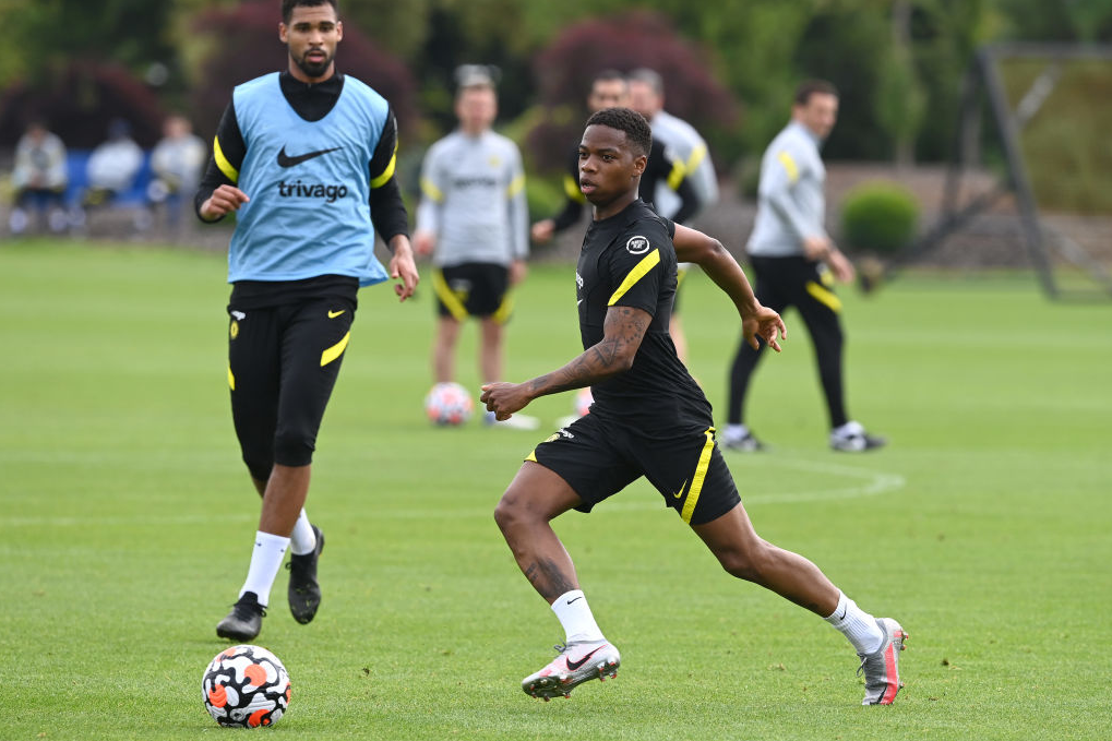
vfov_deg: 3.4
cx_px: 555
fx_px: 12414
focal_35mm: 402
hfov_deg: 5.1
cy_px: 370
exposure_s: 1/1600
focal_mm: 400
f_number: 5.6
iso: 640
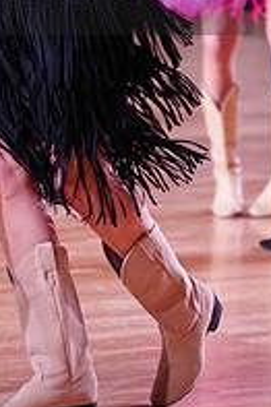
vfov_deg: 6.5
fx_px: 3597
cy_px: -33
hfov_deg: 4.3
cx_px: -32
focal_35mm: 318
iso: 1250
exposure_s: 1/250
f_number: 2.8
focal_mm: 108
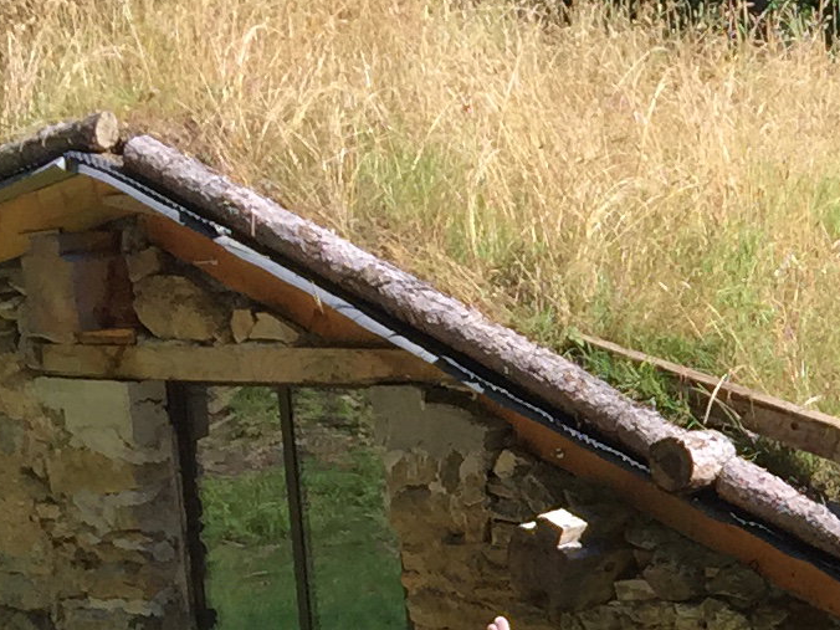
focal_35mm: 140
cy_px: 719
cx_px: 1435
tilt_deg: -9.3
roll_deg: +1.8
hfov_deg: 13.0
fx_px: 3397
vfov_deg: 10.4
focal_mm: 4.15
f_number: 2.2
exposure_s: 1/706
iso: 32
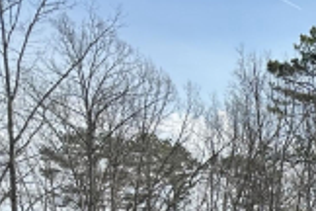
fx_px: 904
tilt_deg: -7.1
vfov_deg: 11.9
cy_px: 422
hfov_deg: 16.6
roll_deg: -0.5
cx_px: 567
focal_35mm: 103
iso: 80
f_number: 1.78
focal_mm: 6.86
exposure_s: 1/2410
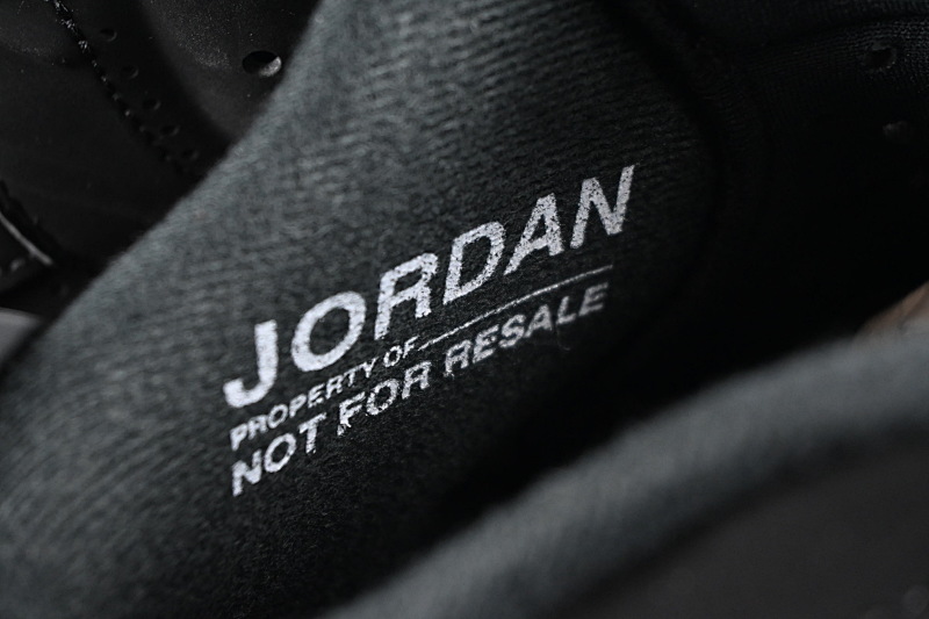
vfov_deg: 18.2
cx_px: 464
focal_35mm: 75
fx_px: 1935
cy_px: 310
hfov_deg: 27.0
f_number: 6.3
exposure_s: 1/125
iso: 2500
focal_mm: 50
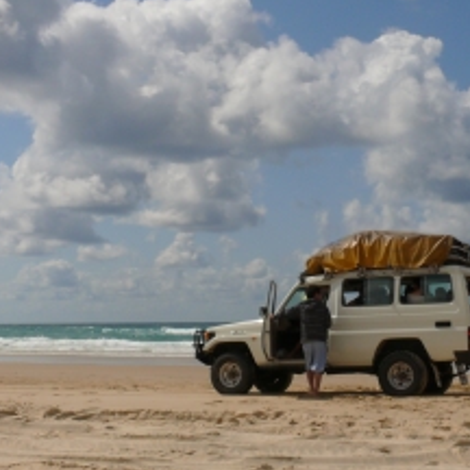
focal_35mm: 63
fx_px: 968
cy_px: 224
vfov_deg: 27.3
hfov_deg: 27.0
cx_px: 344
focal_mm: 7.4
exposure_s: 1/800
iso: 100
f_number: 8
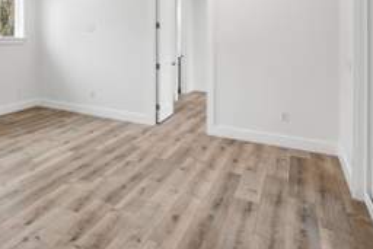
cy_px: 42
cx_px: 47
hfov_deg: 54.9
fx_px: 311
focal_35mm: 30
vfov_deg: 41.4
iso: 1250
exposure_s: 1/1000
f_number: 8
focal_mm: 16
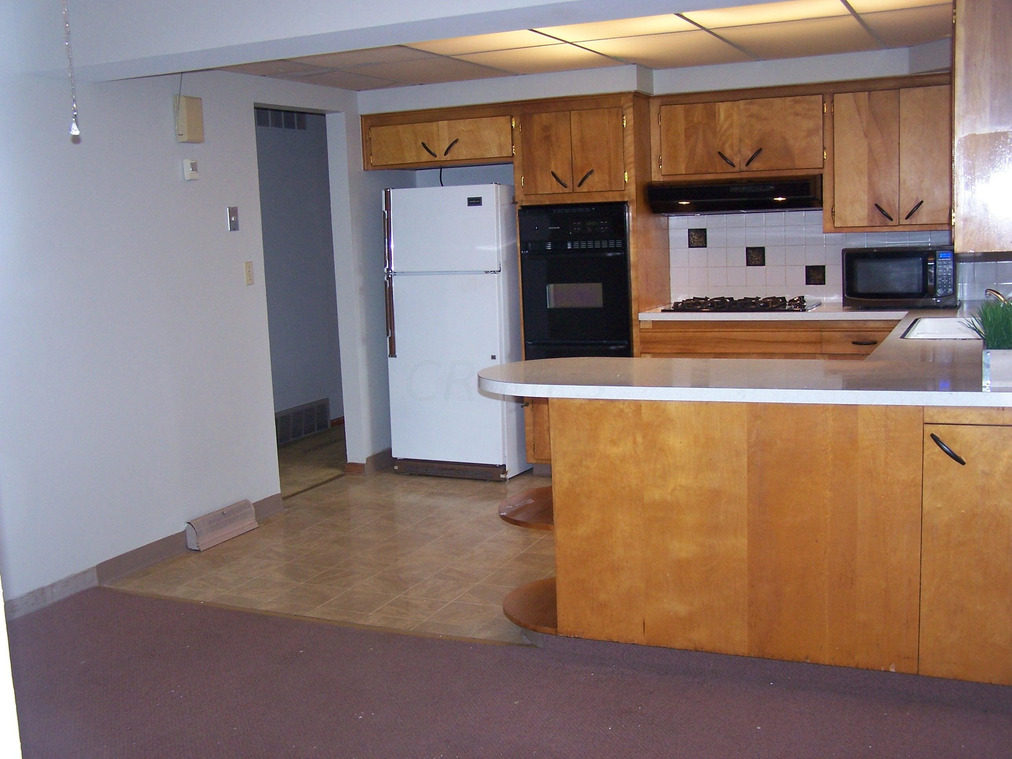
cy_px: 380
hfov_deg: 49.0
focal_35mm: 38
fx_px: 1111
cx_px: 506
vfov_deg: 37.7
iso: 140
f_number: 2.8
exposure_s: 1/60
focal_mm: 6.3
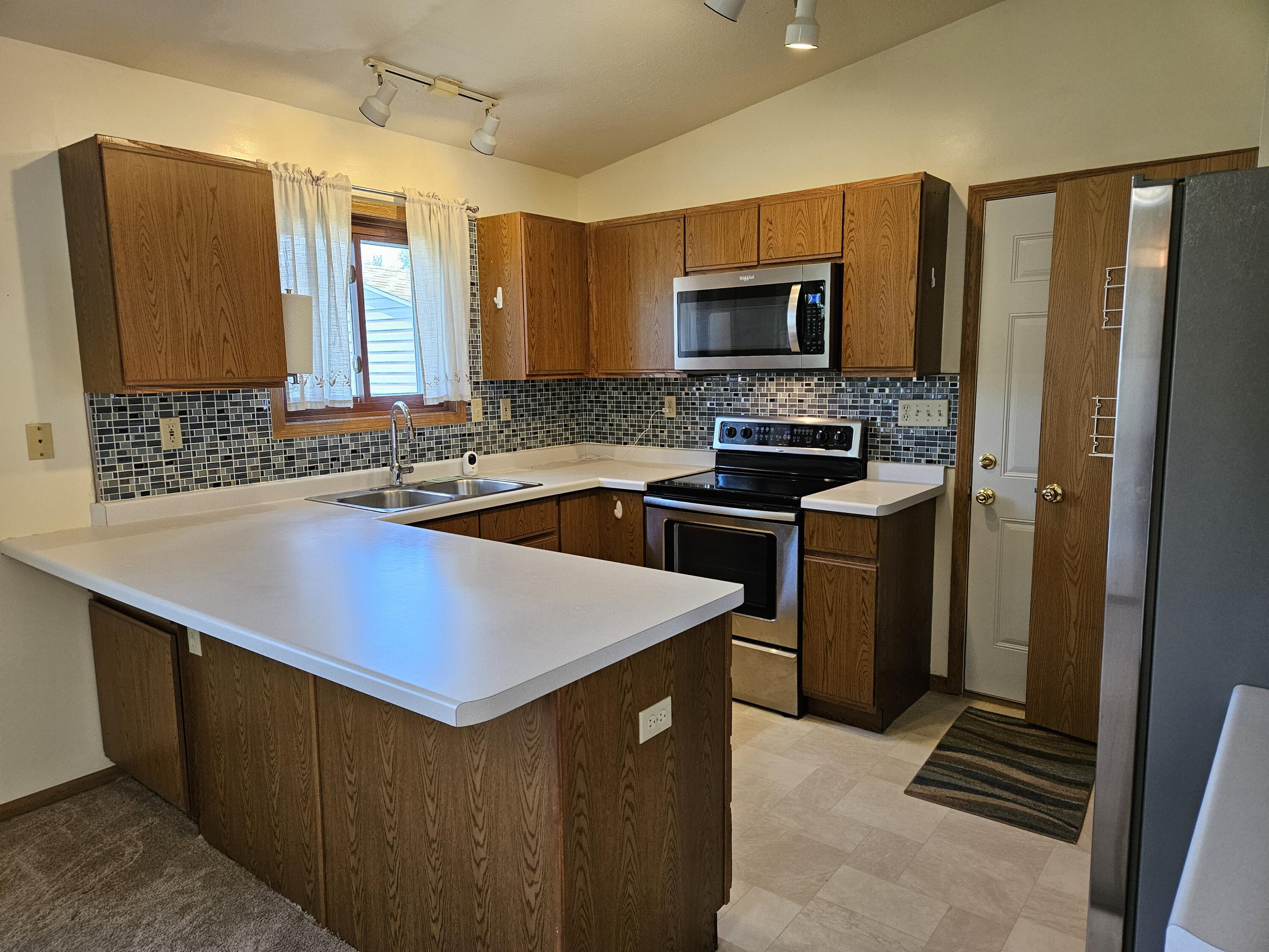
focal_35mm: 23
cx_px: 634
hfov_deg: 73.9
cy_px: 476
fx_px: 843
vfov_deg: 58.9
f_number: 1.8
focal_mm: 5.4
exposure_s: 1/120
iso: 250
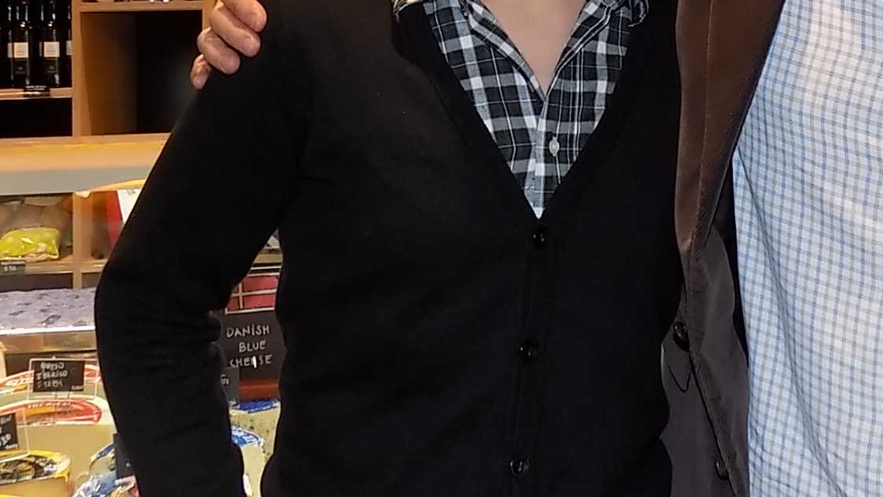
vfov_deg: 22.6
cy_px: 1
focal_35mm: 51
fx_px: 1194
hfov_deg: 39.3
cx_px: 676
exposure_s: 1/30
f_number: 3.1
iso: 200
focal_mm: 4
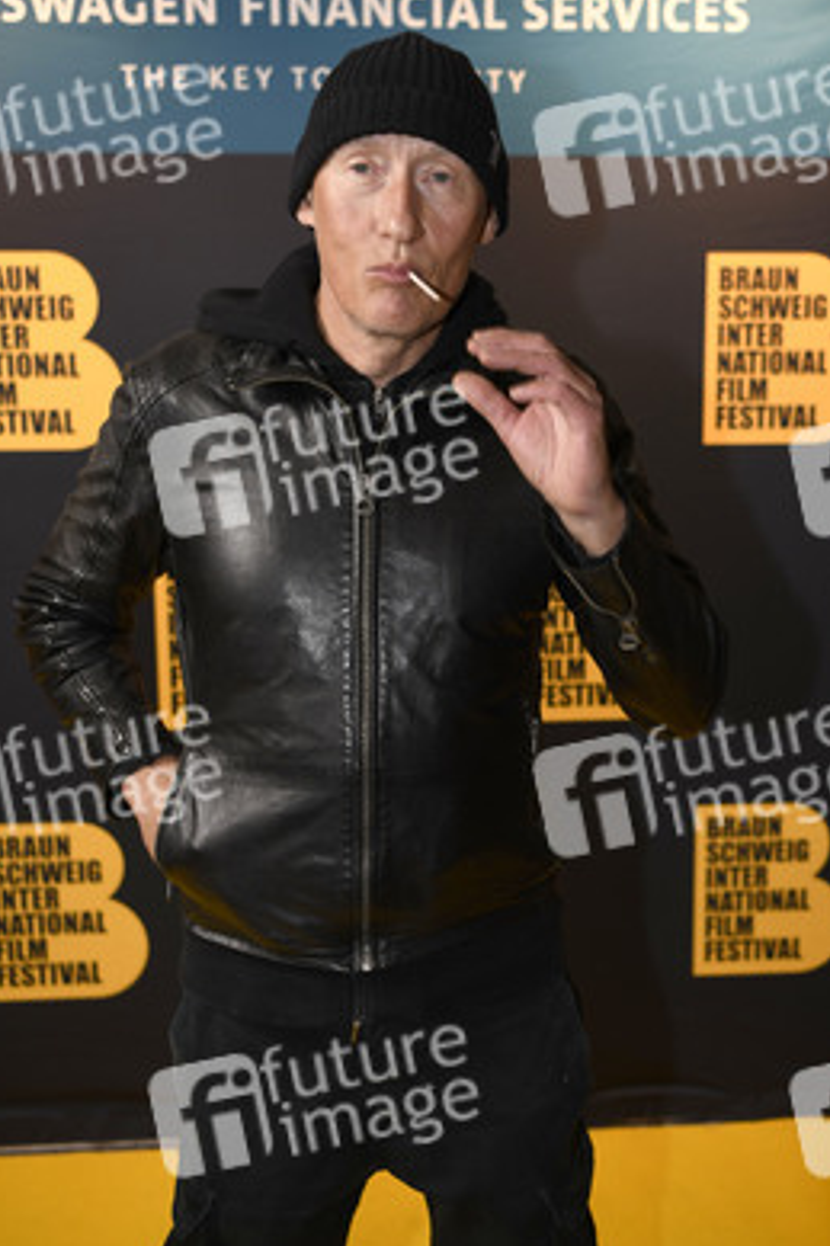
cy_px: 621
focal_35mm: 36
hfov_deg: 36.8
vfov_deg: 53.2
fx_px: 1246
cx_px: 407
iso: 640
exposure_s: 1/250
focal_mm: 35
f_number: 3.2
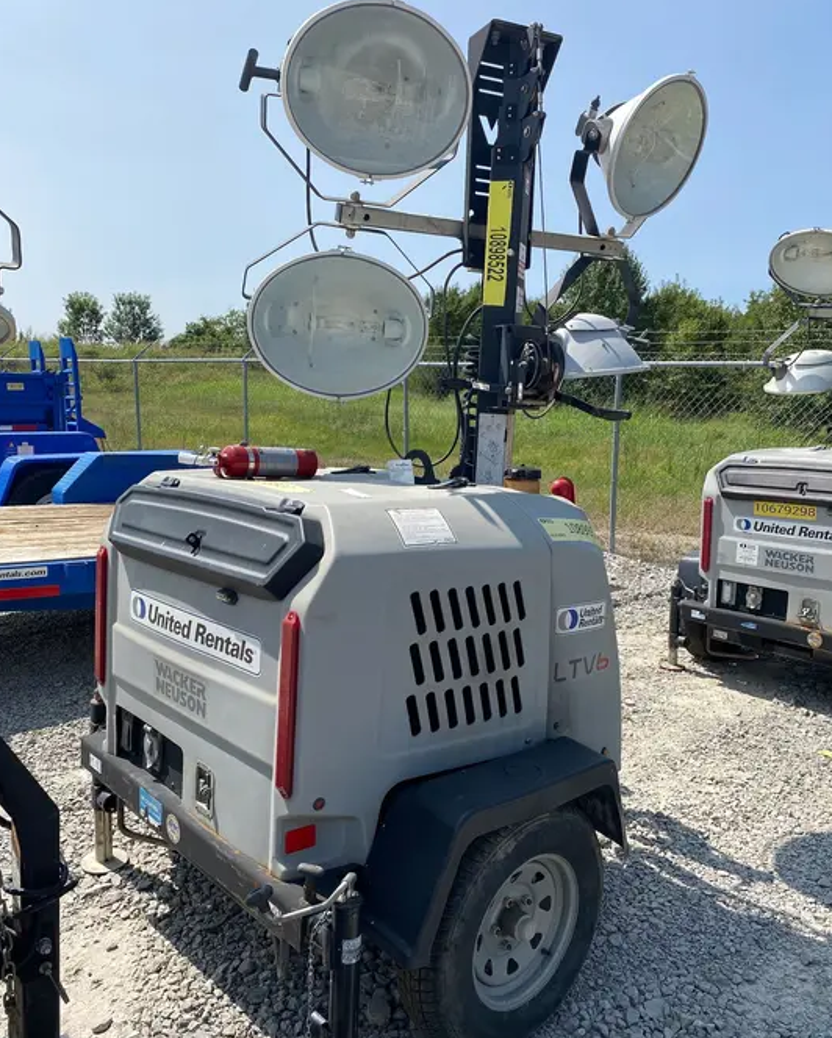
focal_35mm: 28
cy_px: 548
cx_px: 421
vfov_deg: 62.1
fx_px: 861
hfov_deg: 51.6
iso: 32
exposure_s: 1/2410
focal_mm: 4.25
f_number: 1.8
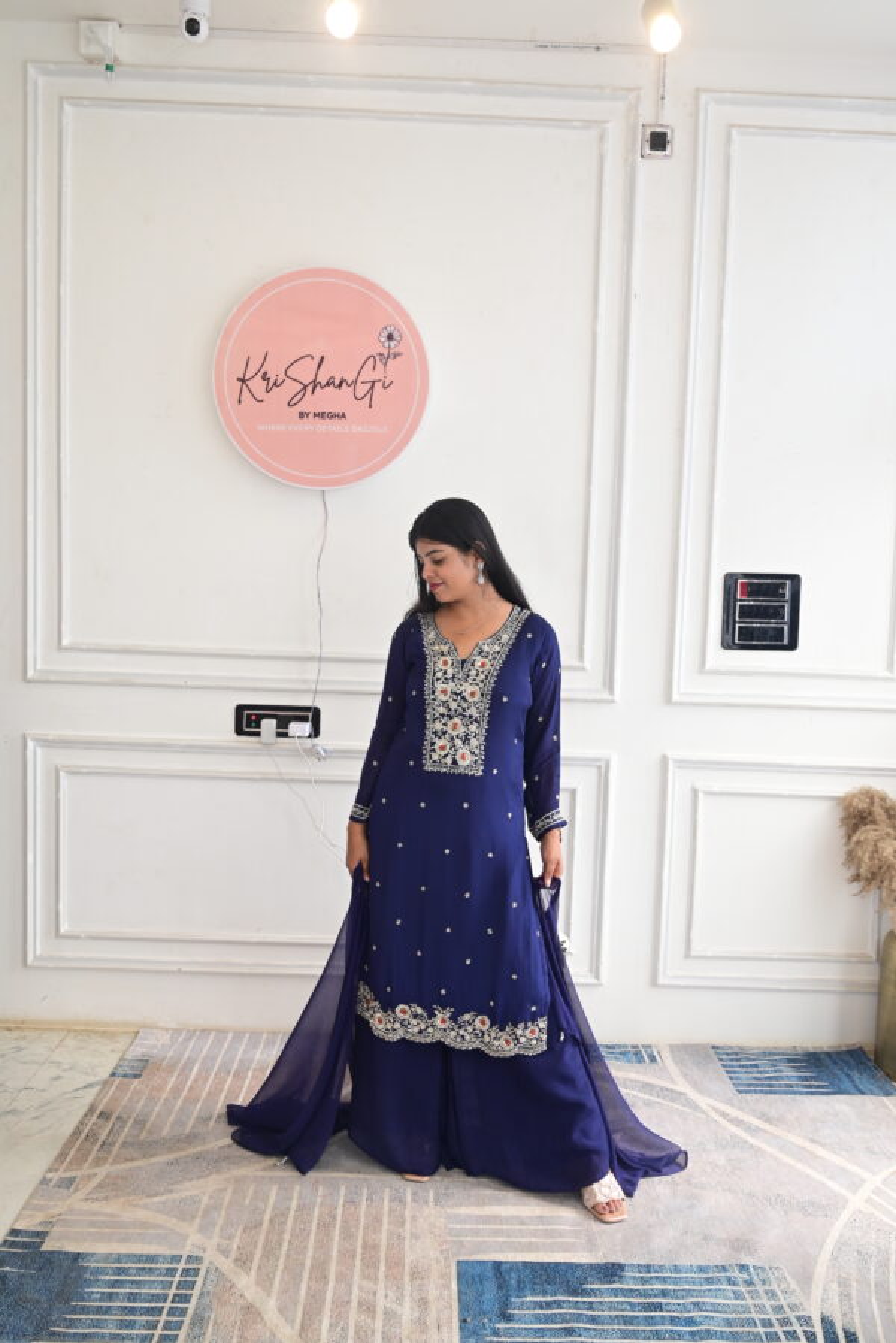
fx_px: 1156
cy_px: 672
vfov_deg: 60.3
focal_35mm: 31
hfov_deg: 42.4
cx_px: 448
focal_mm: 31
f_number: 6.3
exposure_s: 1/200
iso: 640
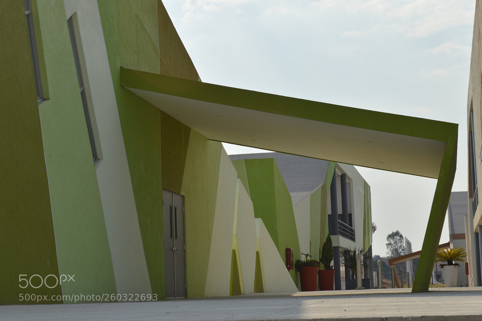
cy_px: 160
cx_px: 241
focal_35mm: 82
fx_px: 1104
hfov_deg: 24.6
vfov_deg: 16.5
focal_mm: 55
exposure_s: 1/640
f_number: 9
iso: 200
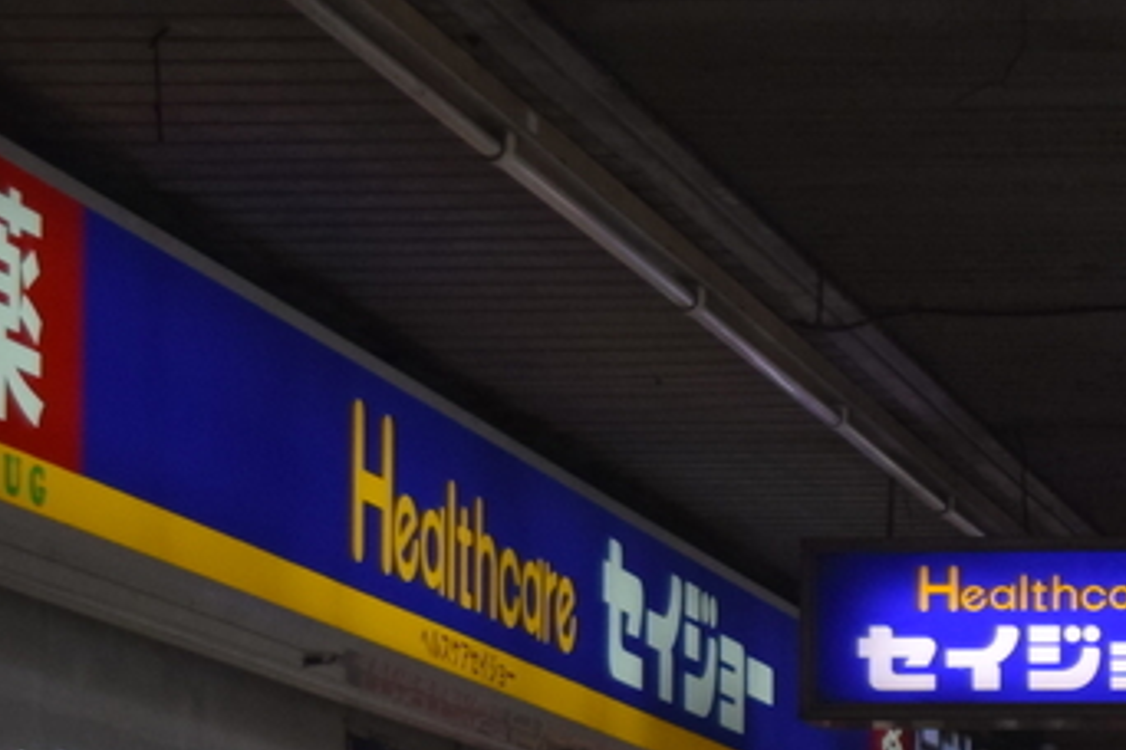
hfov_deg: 12.2
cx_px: 1817
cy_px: 895
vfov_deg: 8.6
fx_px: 4942
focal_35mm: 158
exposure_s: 1/800
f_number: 4.2
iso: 800
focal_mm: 30
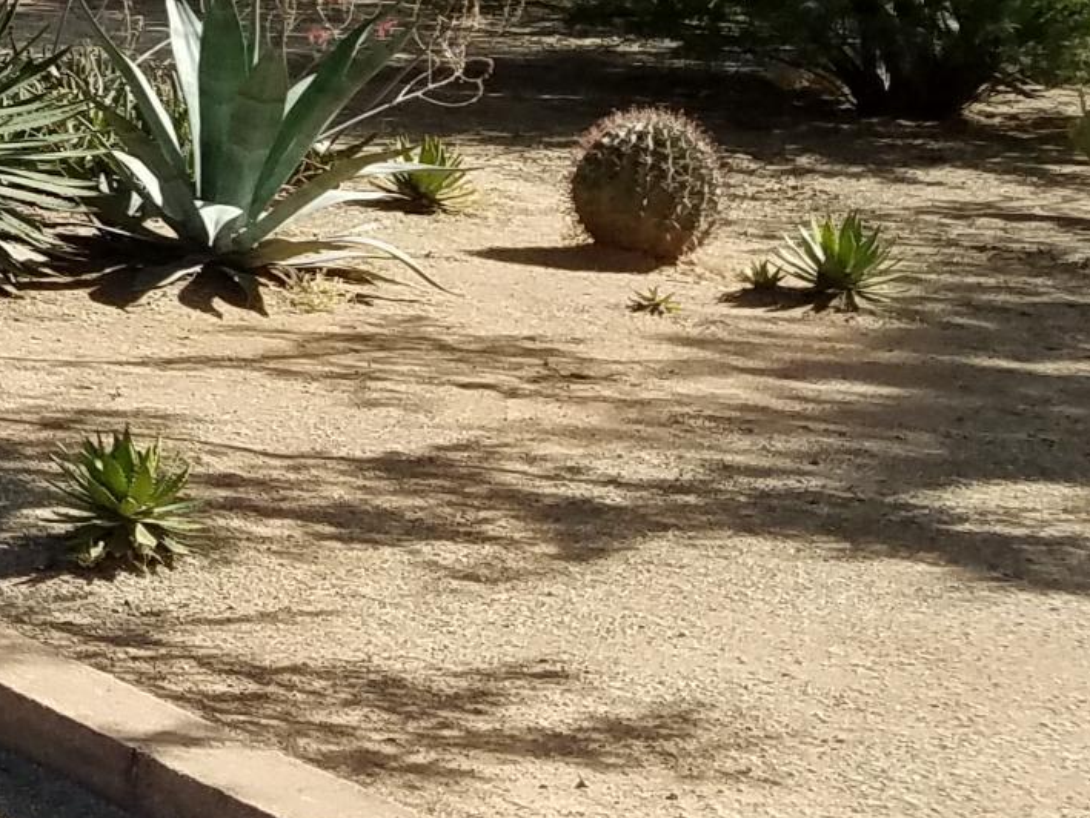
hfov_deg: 14.7
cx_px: -1096
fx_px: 3464
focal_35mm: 110
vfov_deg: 13.0
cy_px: -241
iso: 50
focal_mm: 4.2
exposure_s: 1/1388
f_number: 1.7
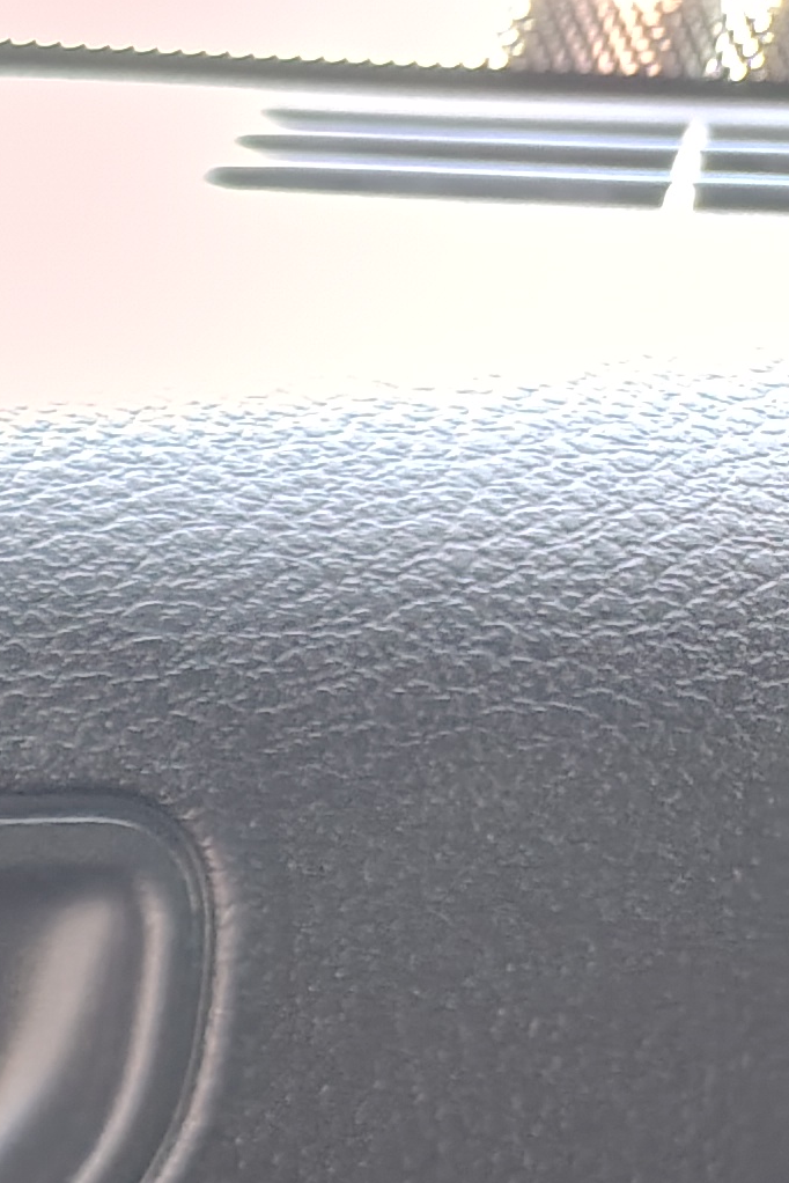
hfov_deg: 10.2
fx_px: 3285
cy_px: 1438
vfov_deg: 19.2
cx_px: -1544
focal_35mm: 100
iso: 1115
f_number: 1.8
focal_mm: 5.56
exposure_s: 1/50
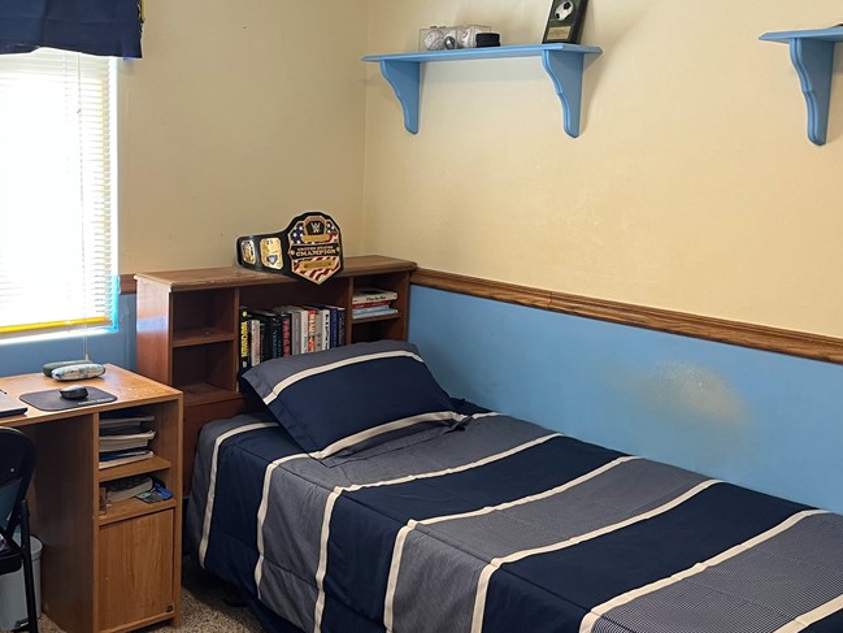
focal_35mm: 41
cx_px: 314
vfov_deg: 35.1
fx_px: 999
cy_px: 300
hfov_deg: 45.4
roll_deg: -1.8
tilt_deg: -9.3
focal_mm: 5.1
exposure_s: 1/60
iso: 100
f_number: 1.6
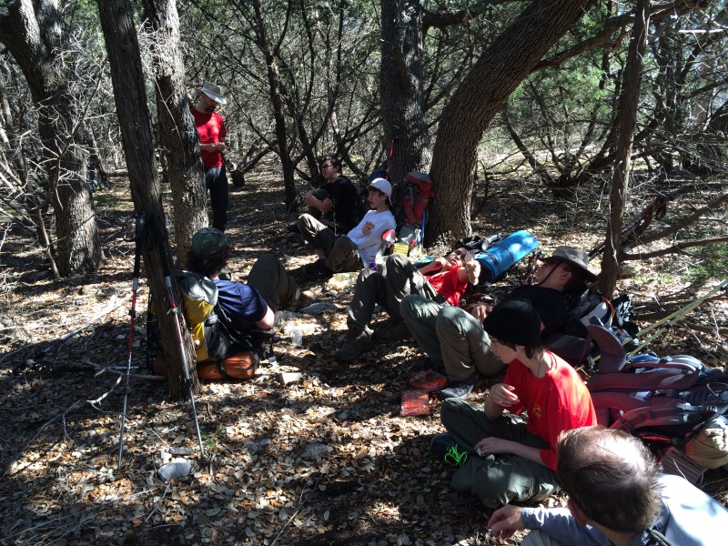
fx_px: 610
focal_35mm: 29
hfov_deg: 61.7
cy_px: 273
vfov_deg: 48.2
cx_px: 364
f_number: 2.2
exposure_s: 1/152
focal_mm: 4.15
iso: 32
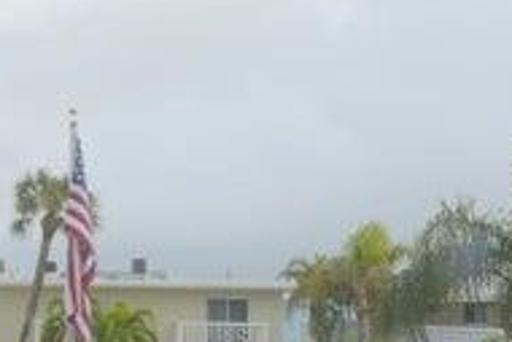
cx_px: 77
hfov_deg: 35.8
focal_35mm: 53
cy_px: 285
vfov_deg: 25.0
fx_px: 754
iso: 100
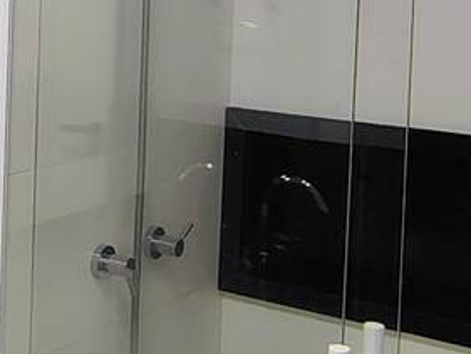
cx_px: -42
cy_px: -18
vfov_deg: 17.5
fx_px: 1116
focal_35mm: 82
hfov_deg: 22.5
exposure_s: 1/30
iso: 422
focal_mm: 2.13
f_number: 2.2
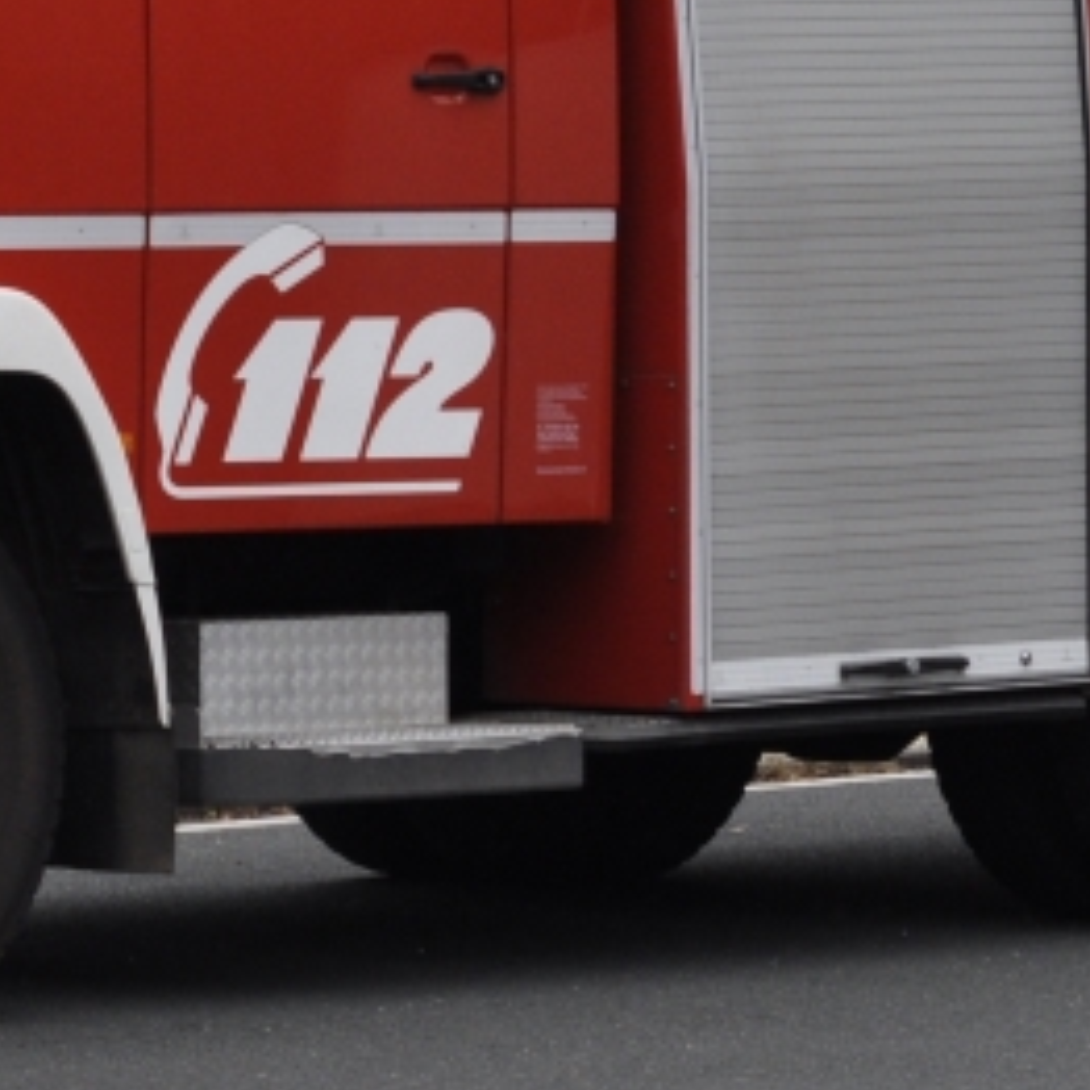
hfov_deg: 5.7
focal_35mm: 306
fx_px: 10901
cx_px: 270
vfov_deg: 5.7
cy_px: 67
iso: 500
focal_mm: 70
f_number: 5.6
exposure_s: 1/500
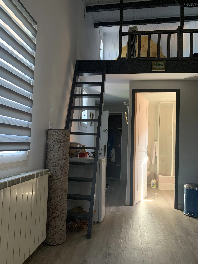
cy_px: 132
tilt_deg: +3.5
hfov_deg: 53.1
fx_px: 198
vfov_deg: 67.3
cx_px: 99
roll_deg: -2.5
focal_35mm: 26
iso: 400
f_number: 1.8
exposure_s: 1/51
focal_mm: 4.25
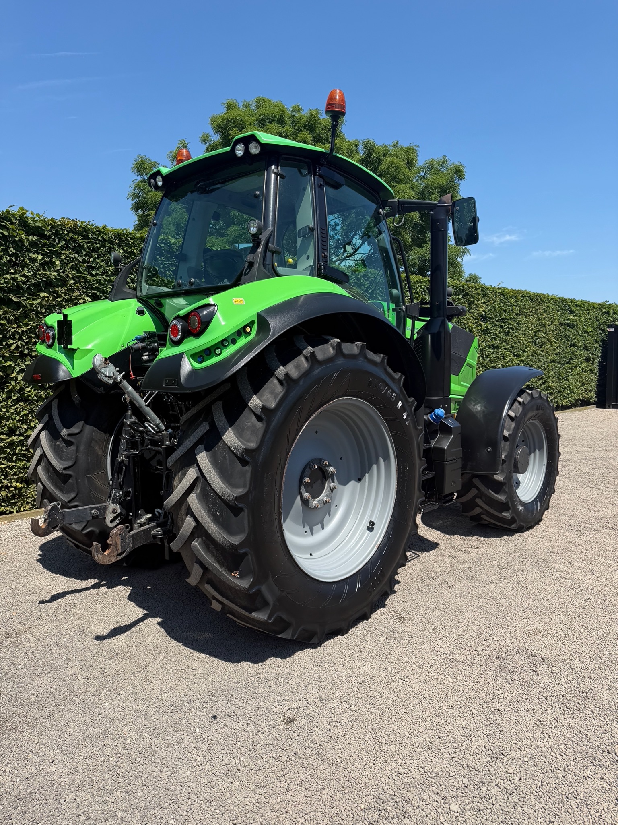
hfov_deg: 56.8
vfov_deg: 71.6
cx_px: 309
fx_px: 571
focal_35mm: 24
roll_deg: -4.7
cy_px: 412
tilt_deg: -1.1
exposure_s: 1/3145
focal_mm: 6.76
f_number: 1.78
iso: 80
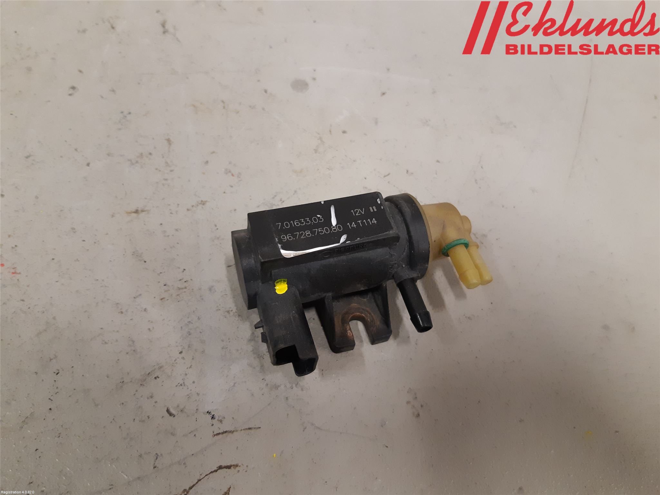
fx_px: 496
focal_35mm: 26
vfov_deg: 53.1
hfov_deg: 67.3
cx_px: 330
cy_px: 248
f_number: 1.7
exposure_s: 1/50
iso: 200
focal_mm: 3.93
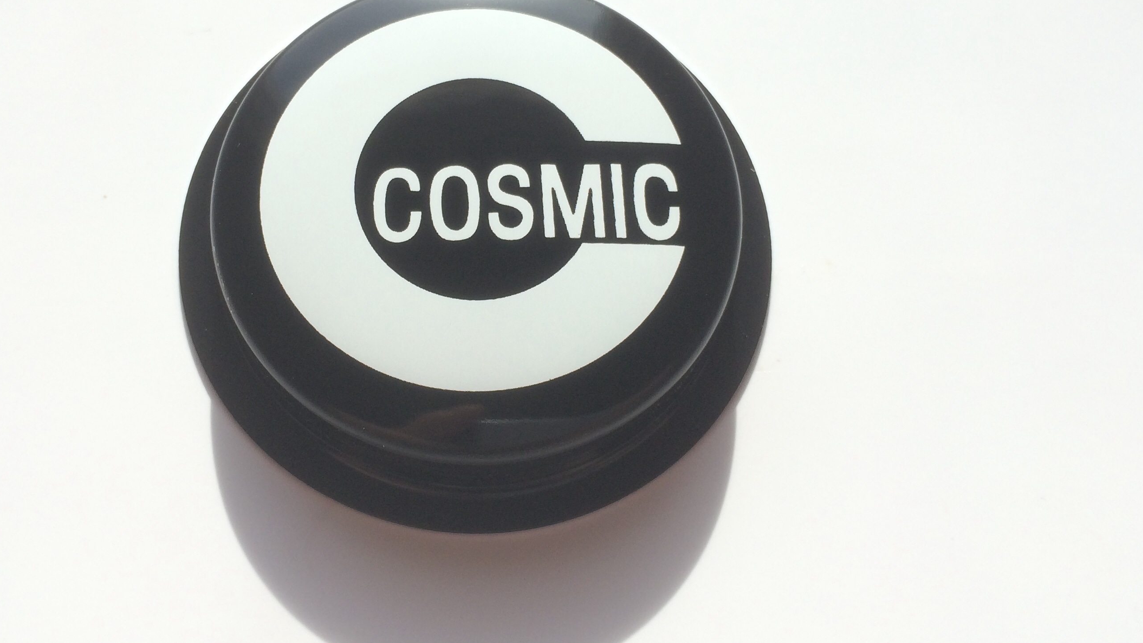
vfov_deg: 29.6
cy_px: 248
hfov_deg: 50.3
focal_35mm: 40
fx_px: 1212
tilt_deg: -68.0
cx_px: 484
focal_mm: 4.15
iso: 32
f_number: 2.2
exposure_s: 1/774
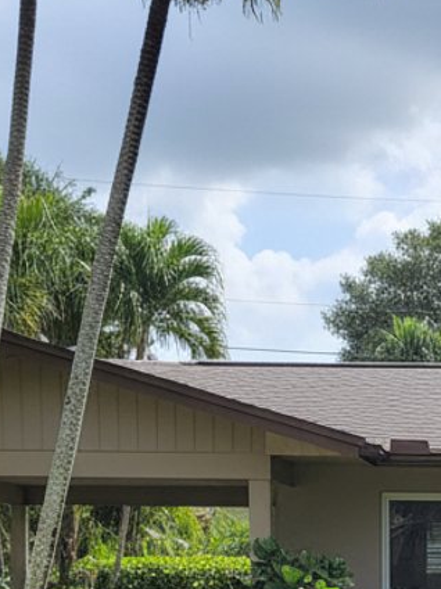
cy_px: 704
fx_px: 1106
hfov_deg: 21.1
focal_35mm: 65
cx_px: 521
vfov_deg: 26.6
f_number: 1.8
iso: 631
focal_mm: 6.4
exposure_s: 1/806
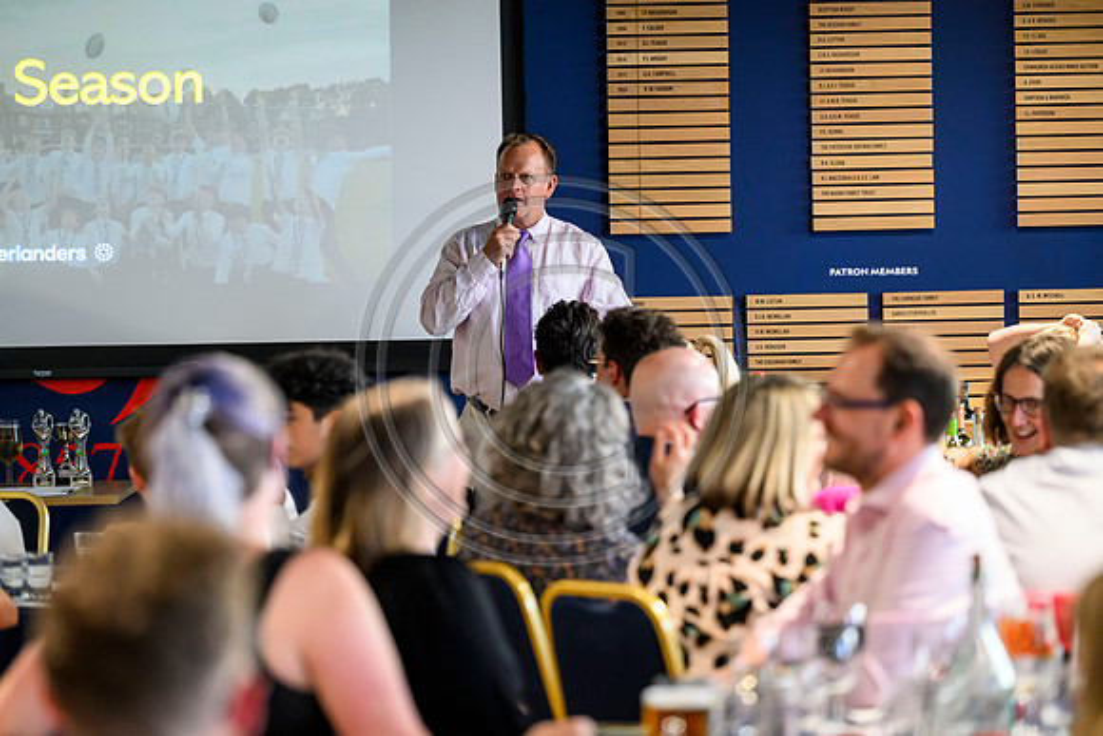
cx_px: 552
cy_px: 368
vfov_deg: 9.8
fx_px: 4290
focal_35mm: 140
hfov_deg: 14.7
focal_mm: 140
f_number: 3.2
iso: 5000
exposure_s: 1/160
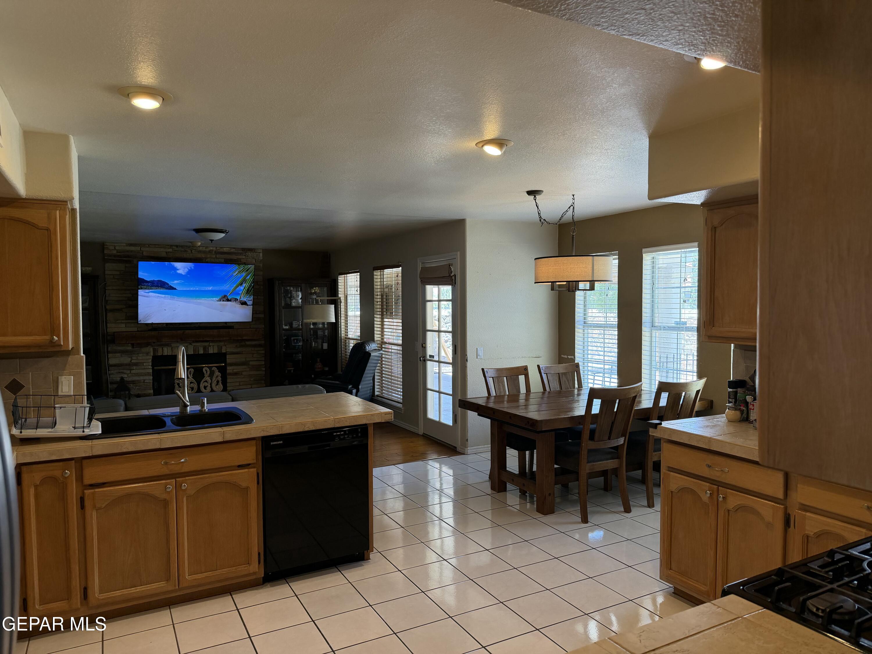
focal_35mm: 24
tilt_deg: -3.2
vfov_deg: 56.8
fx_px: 605
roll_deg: -0.2
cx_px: 436
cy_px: 327
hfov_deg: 71.6
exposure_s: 1/144
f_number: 1.78
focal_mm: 6.76
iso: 200
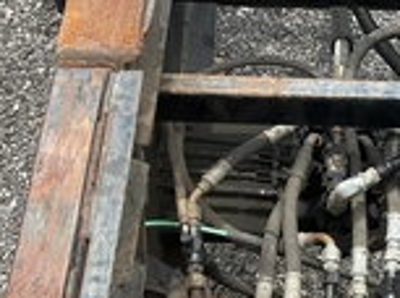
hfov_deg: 24.9
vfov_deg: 19.2
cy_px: 204
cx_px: 363
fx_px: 876
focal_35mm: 76
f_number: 1.8
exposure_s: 1/620
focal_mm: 3
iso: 25
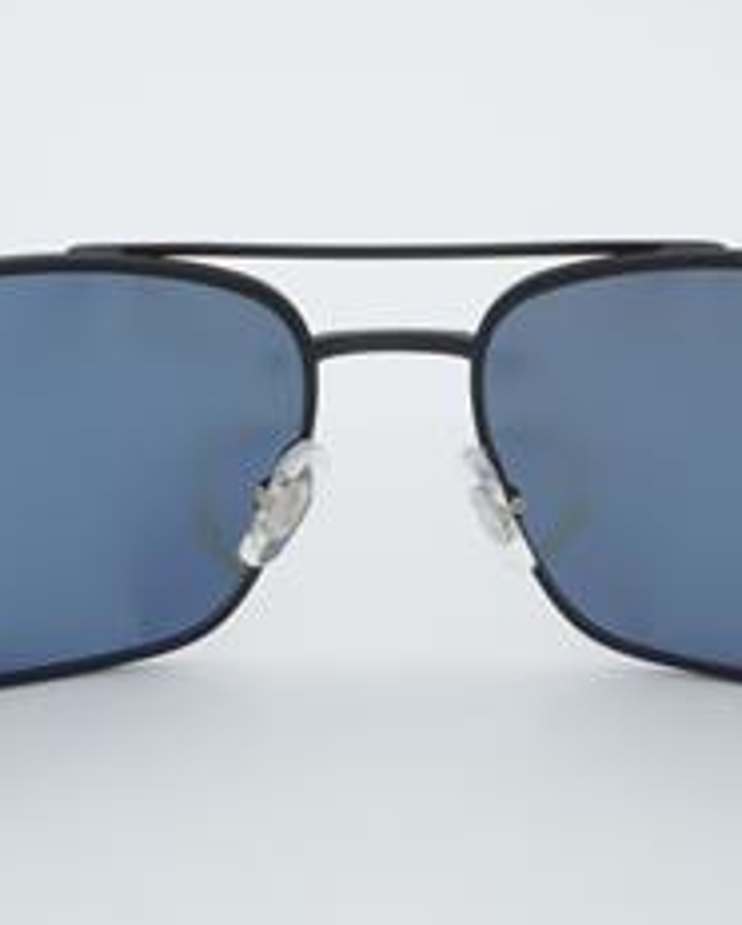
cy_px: 447
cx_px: 399
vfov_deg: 30.0
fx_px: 1727
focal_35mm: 63
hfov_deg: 24.2
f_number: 25
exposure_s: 1/4
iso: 100
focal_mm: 26
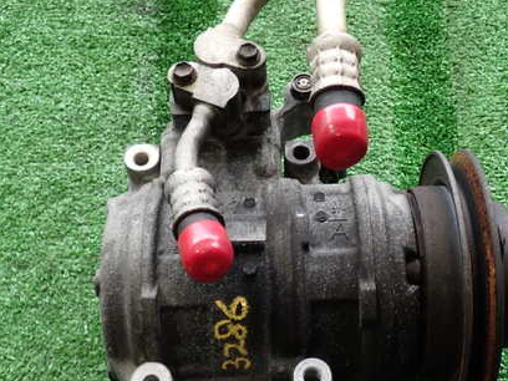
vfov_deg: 27.5
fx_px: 778
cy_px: 205
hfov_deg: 36.1
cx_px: 301
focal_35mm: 53
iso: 200
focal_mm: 6.37
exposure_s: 1/50
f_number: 2.5
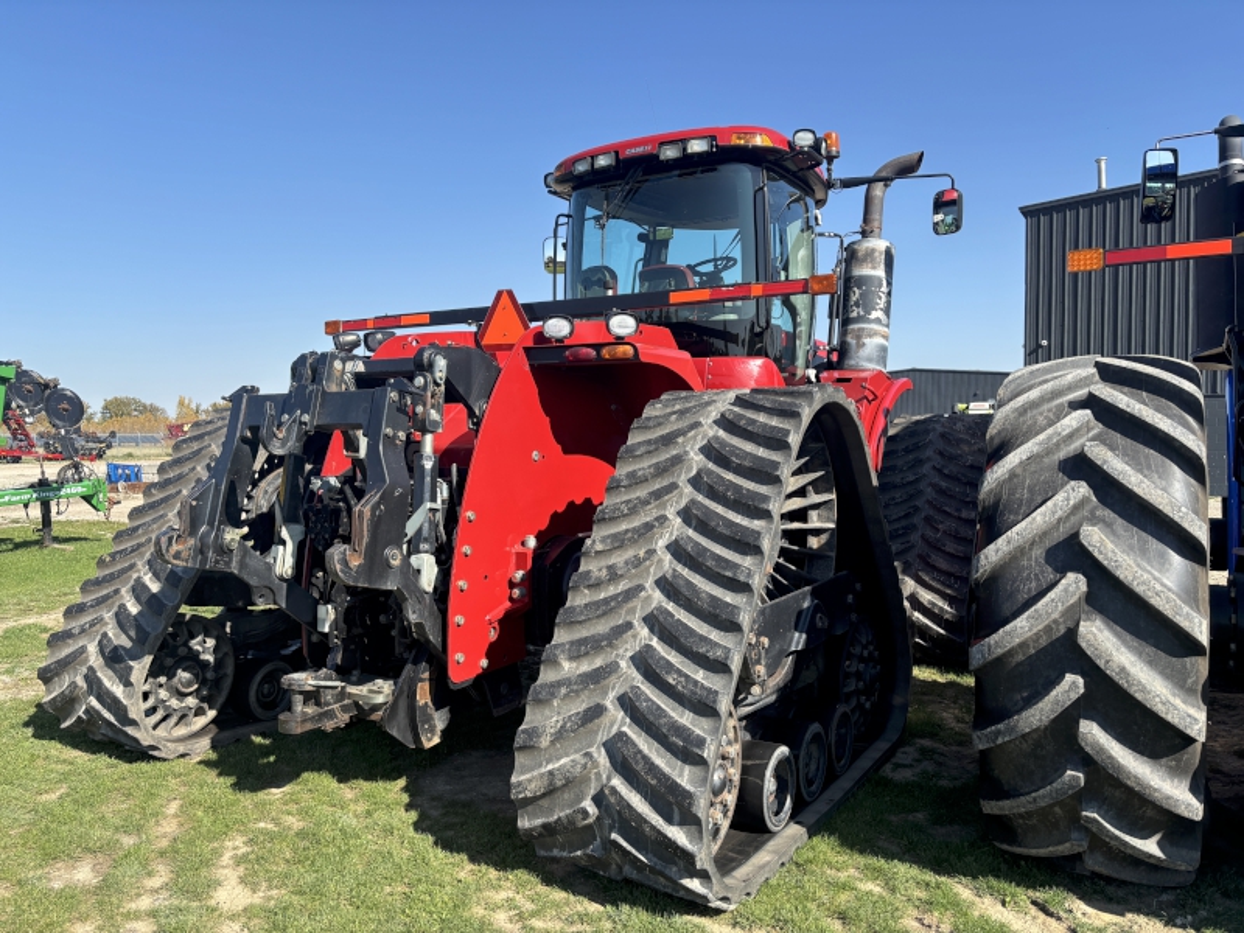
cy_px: 466
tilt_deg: -2.5
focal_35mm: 26
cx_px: 622
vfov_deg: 53.1
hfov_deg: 67.3
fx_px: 934
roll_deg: -0.1
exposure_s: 1/1845
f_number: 1.6
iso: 50
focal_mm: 5.96
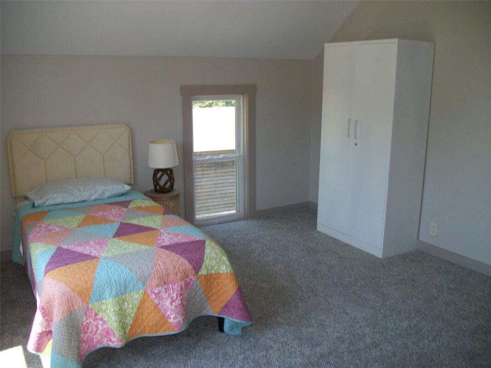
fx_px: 454
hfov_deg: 56.8
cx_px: 246
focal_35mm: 32
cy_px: 184
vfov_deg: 44.2
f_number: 2.9
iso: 80
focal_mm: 5.7
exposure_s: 1/60
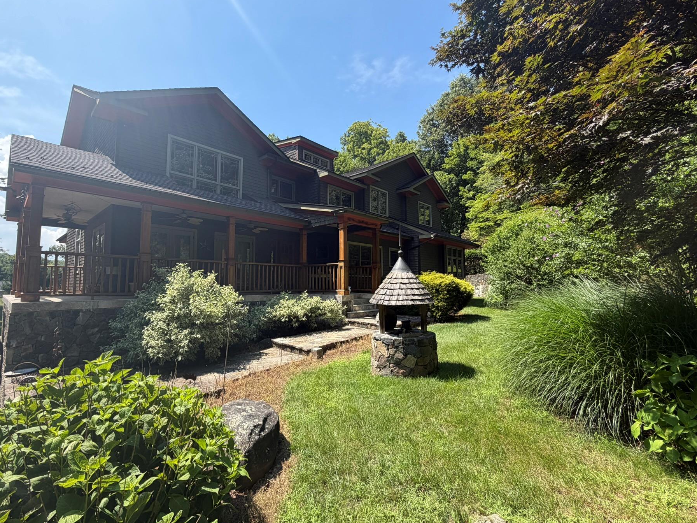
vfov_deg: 78.1
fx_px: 322
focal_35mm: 16
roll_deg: +0.6
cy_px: 260
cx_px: 326
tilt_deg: +5.1
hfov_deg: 94.4
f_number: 2.2
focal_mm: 2.22
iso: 40
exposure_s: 1/770
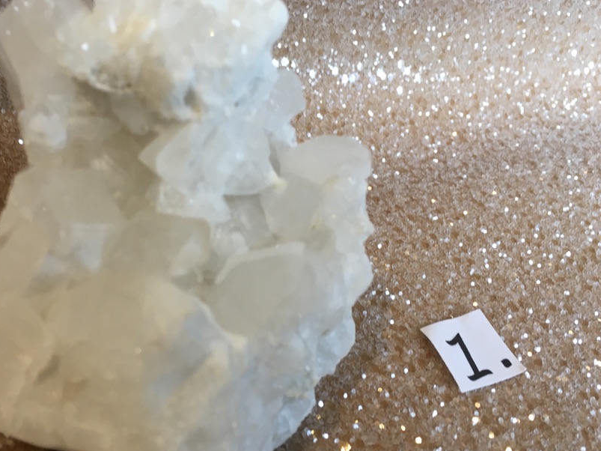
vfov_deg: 38.6
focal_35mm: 37
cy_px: 258
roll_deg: -14.2
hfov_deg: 49.8
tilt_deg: -42.3
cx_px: 241
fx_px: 642
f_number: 2.2
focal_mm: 4.15
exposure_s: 1/33
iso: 80
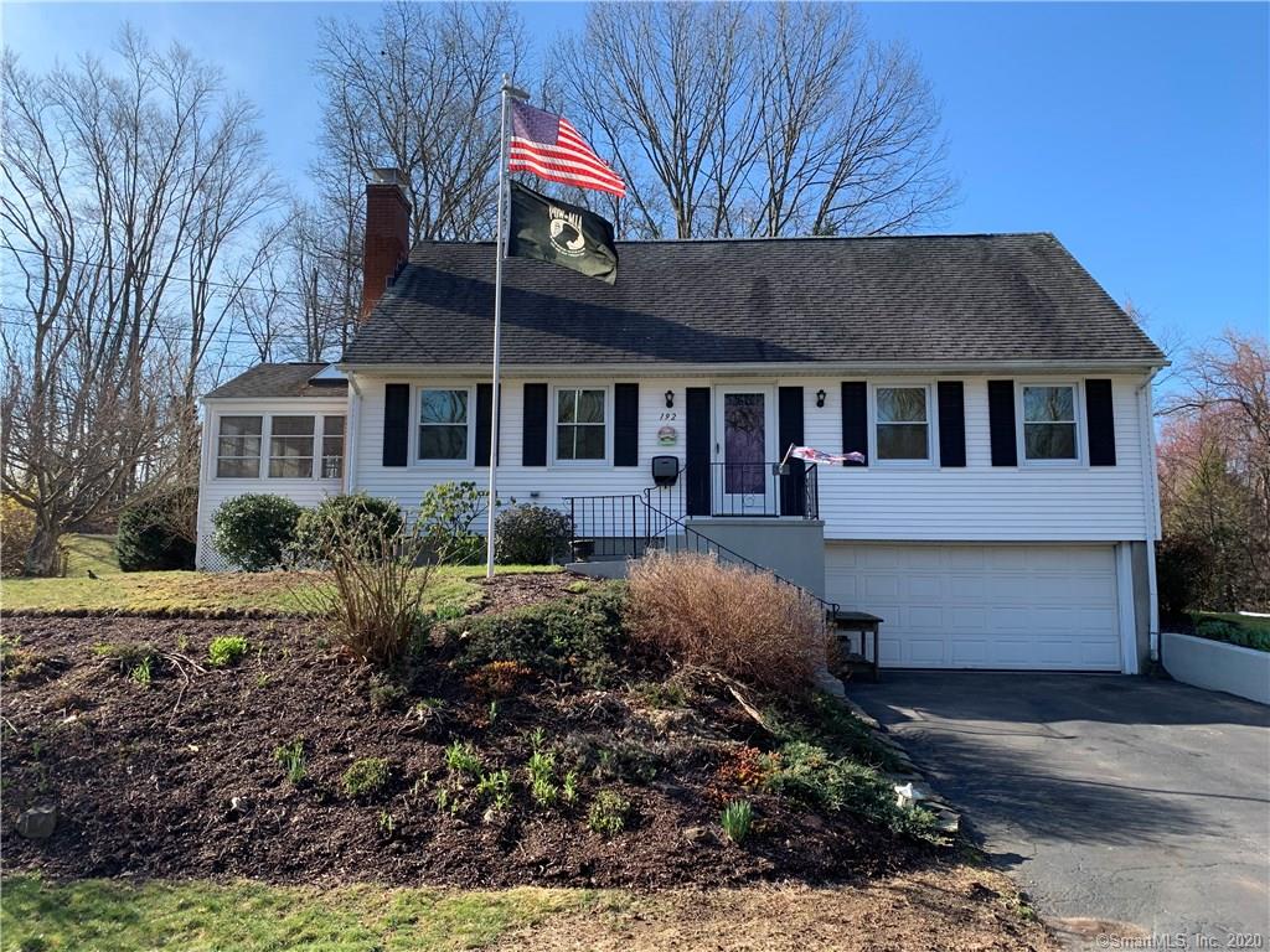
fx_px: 954
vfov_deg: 53.1
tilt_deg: +8.0
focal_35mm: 26
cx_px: 635
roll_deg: -0.4
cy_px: 476
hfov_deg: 67.3
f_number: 1.8
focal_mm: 4.25
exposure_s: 1/835
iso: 25
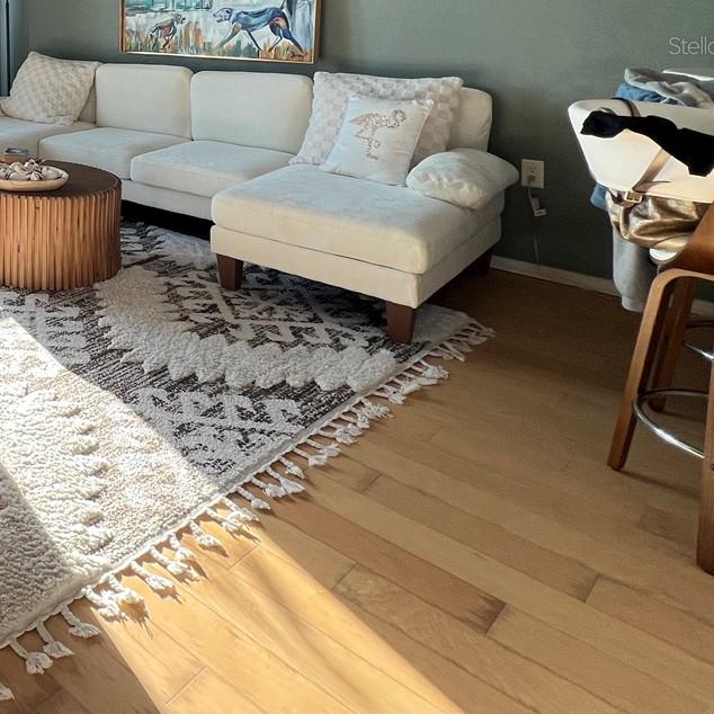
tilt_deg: -3.1
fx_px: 677
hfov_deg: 40.6
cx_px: -126
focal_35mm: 29
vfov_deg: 48.5
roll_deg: +1.2
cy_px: 45
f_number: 1.8
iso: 64
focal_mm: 1.57
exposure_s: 1/99
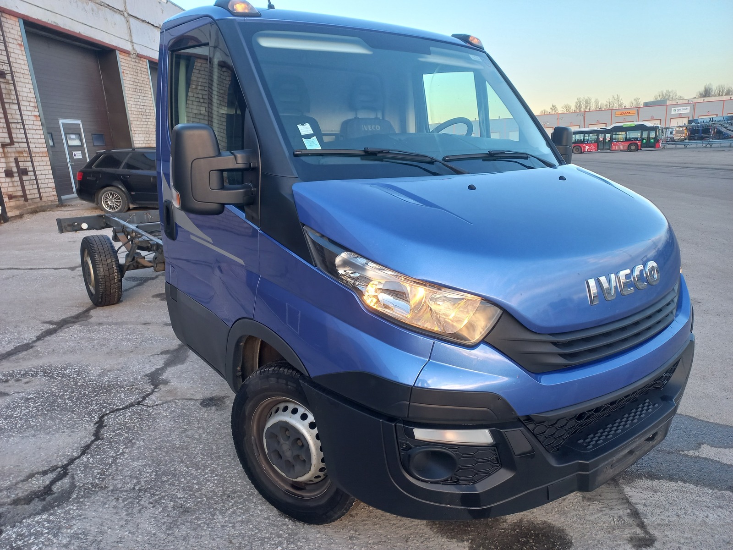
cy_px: 275
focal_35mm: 25
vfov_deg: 54.9
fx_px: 529
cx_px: 366
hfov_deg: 69.4
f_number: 1.8
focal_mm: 4.6
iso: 40
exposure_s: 1/50
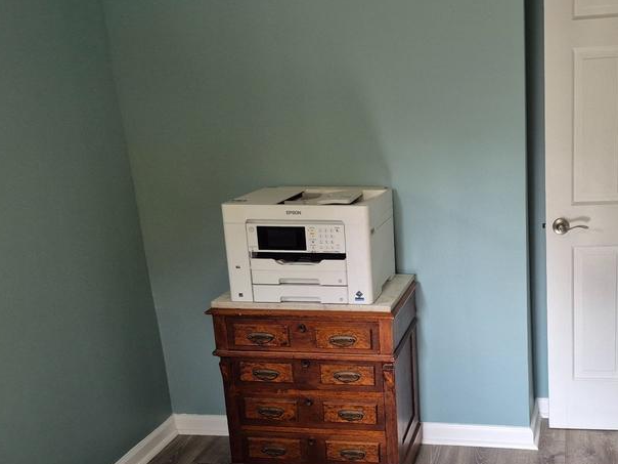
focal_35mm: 39
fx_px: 696
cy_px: 291
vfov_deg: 36.6
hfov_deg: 46.1
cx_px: 465
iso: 400
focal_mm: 5.4
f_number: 1.8
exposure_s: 1/120
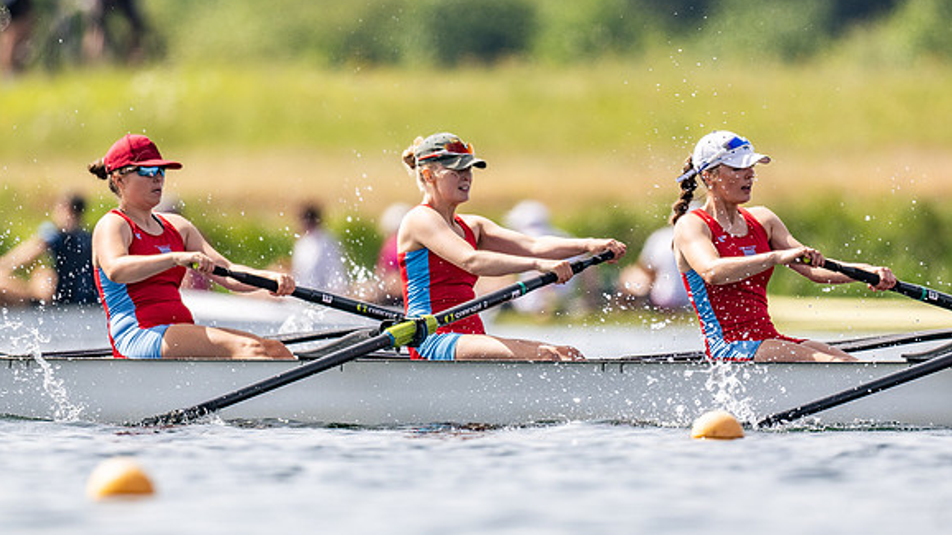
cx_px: 476
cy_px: 257
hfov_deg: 2.3
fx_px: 23878
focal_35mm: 946
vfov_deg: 1.3
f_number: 4
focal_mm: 600
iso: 180
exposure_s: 1/2500
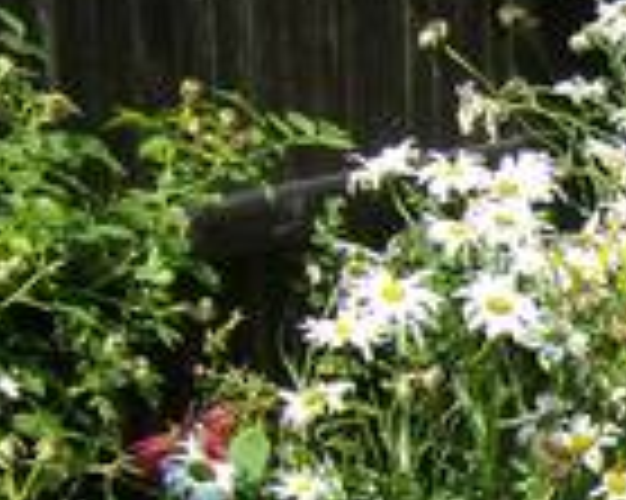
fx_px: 2055
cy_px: 459
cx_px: 896
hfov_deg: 16.1
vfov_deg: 13.7
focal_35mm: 111
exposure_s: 1/307
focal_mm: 6
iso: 100
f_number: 4.7
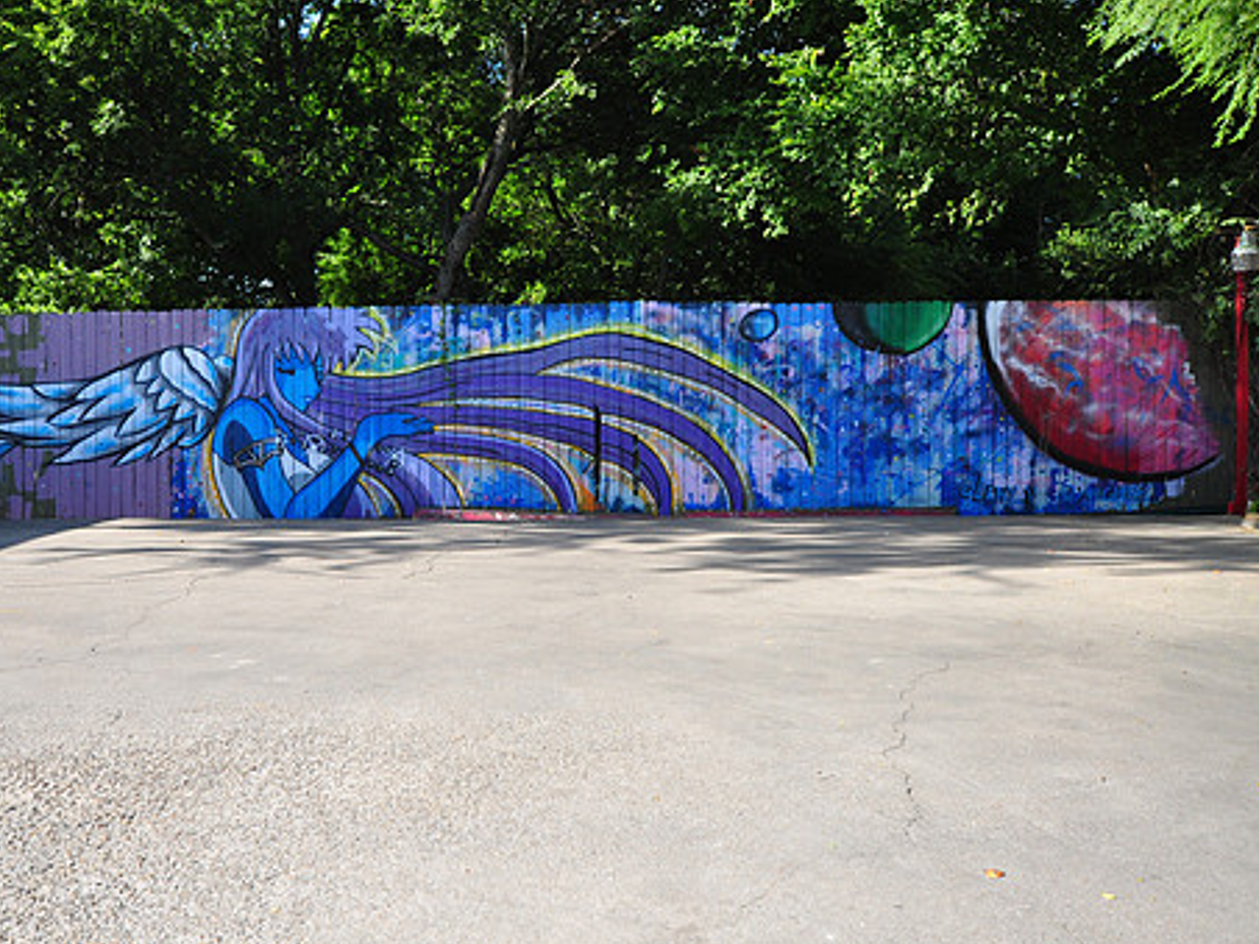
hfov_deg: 49.6
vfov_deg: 38.7
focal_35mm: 37
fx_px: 1346
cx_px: 471
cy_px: 469
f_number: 5
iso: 400
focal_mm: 20
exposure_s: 1/800
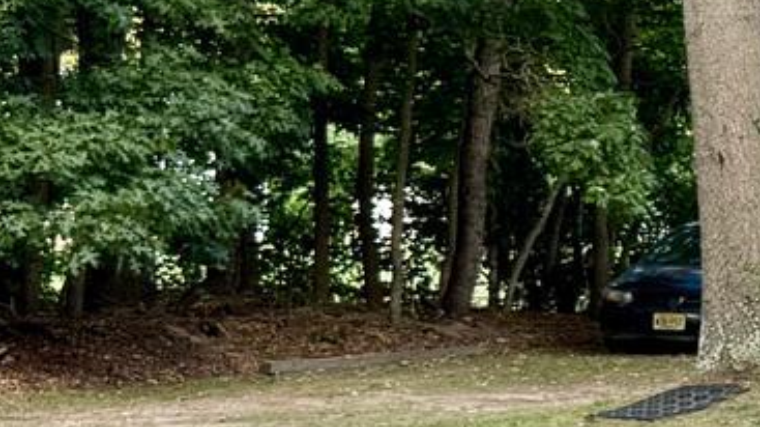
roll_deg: -0.3
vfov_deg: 8.3
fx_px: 2941
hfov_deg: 13.0
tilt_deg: -1.3
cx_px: 1468
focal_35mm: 146
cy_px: 203
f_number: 1.78
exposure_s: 1/121
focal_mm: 6.76
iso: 80
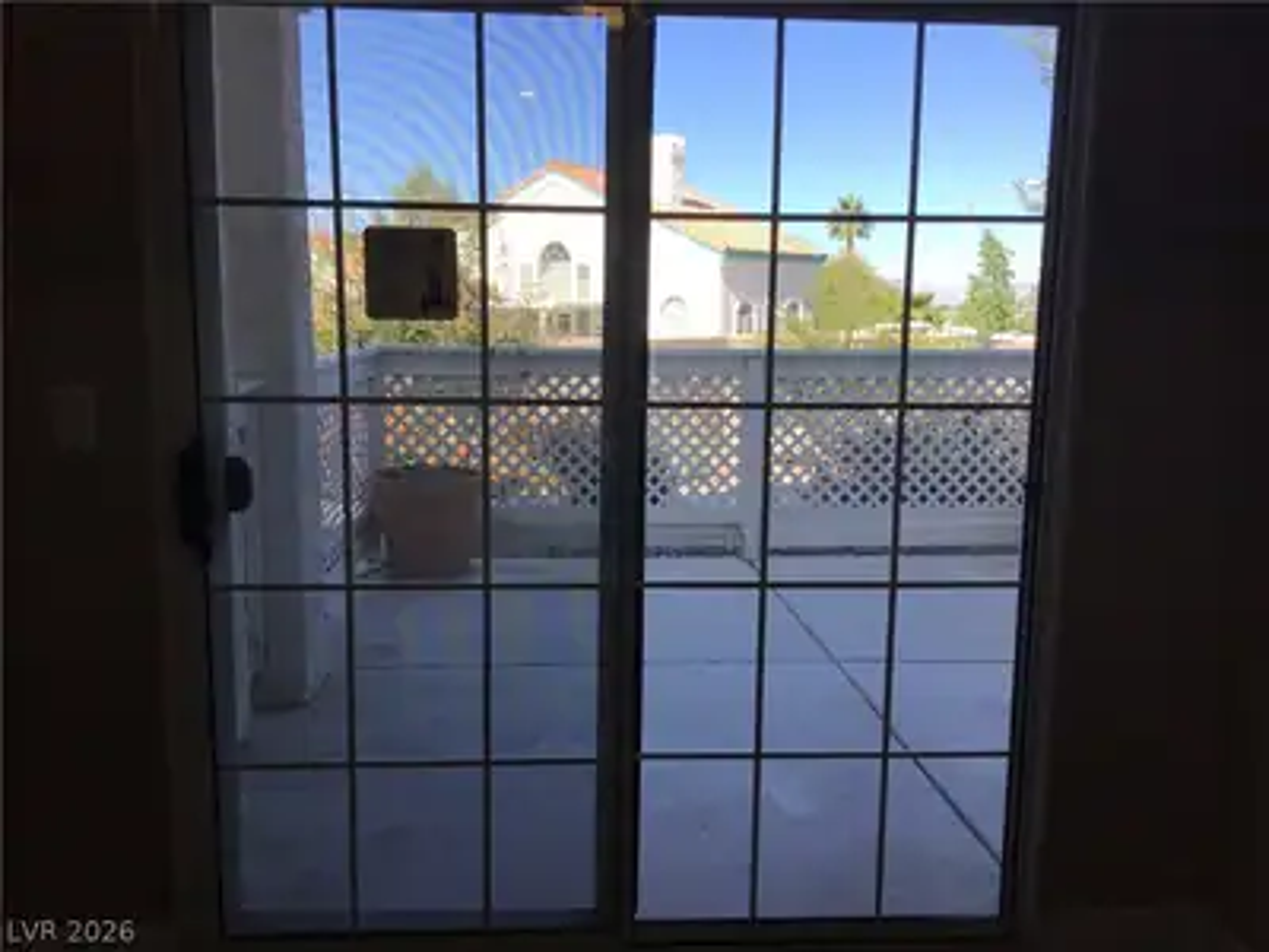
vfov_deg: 45.4
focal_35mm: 31
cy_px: 476
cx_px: 634
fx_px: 1136
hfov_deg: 58.4
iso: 25
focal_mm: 3.3
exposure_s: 1/550
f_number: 2.4
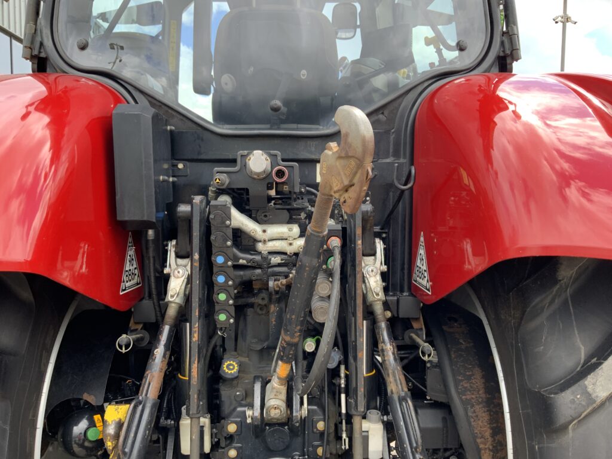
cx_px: 306
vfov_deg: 48.2
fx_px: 513
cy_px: 230
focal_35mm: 29
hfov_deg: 61.7
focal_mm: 3
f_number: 1.8
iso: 16
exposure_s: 1/228
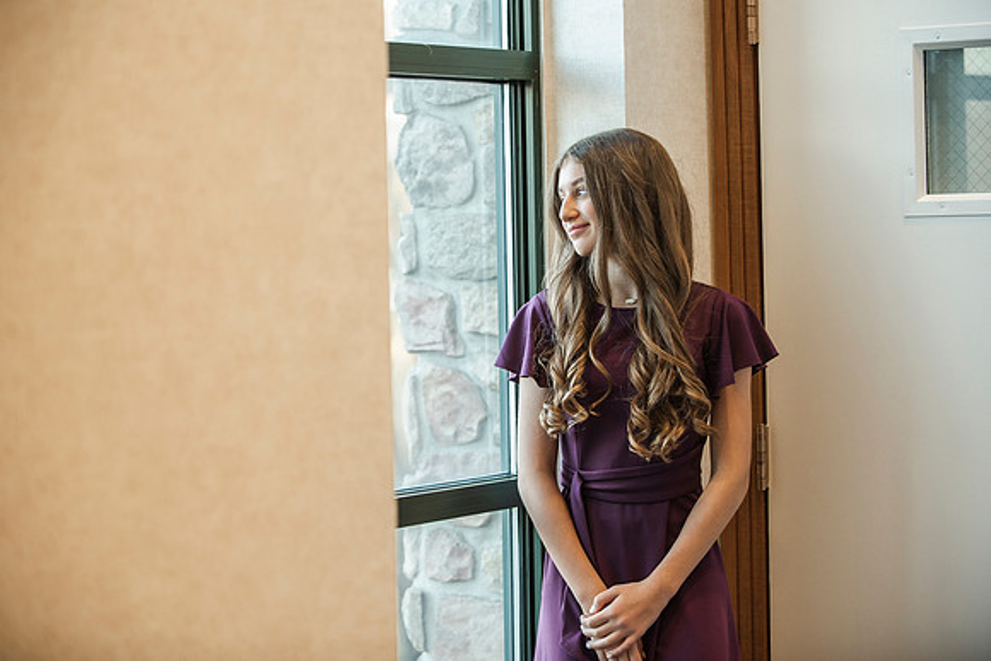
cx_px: 480
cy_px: 307
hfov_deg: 22.0
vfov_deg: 14.8
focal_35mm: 93
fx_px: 2548
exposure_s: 1/125
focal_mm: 86
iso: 1000
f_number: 2.8
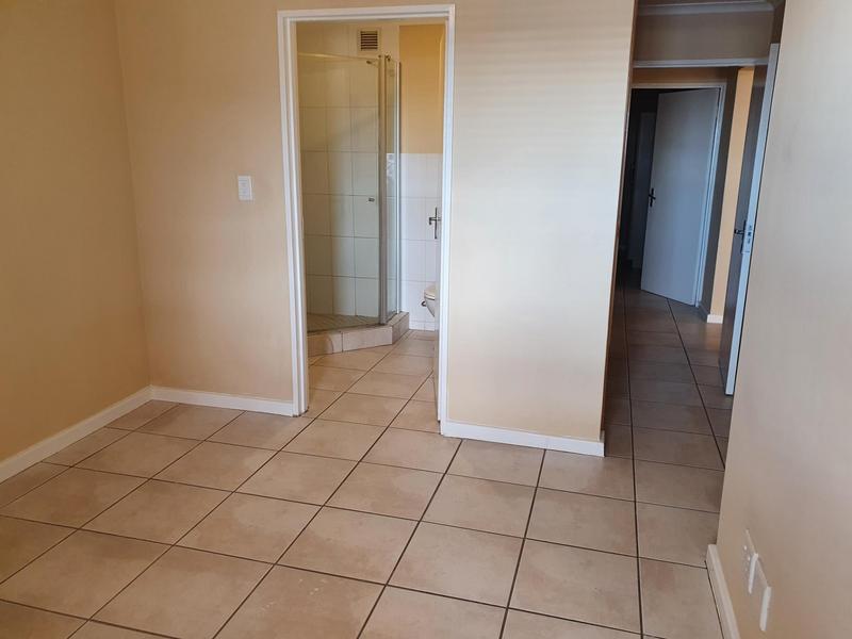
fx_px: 640
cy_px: 320
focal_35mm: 26
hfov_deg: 67.3
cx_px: 426
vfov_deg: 53.1
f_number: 2.4
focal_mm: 4.32
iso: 200
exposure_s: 1/50
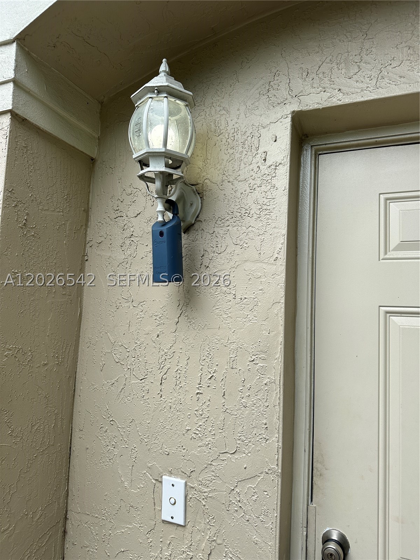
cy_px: 280
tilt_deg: +6.0
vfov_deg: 71.6
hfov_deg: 56.8
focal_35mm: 24
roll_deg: -4.0
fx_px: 388
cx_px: 210
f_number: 1.78
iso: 80
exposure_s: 1/1517
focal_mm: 6.86
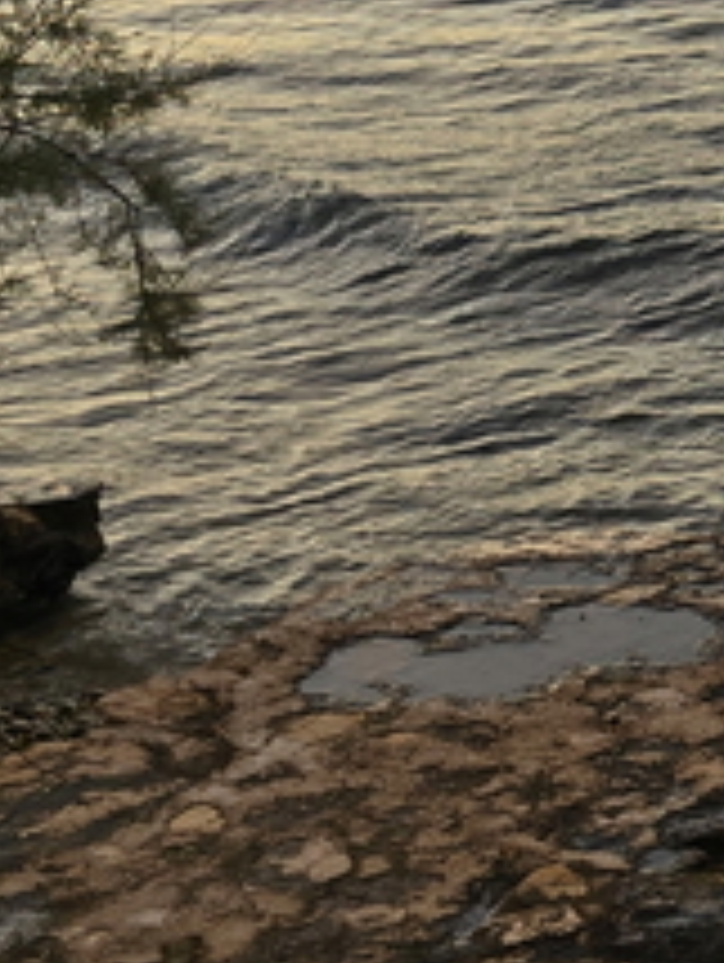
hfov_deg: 11.0
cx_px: 1677
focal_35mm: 116
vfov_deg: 15.8
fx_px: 3228
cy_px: -414
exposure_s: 1/180
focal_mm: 6.3
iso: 20
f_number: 1.7
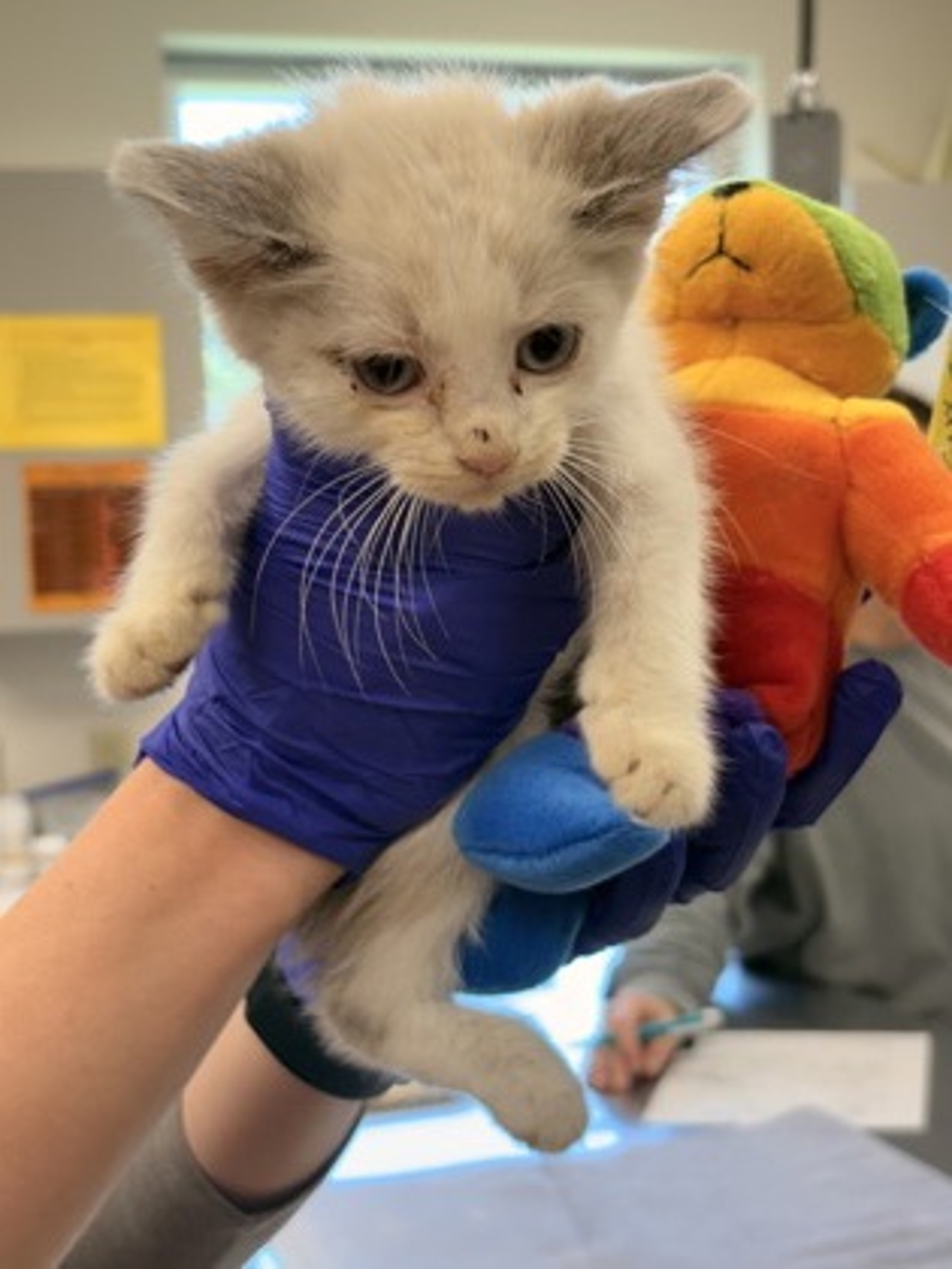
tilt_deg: -3.1
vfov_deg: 36.8
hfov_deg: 28.0
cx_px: 476
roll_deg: +2.7
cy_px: 634
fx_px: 1907
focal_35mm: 52
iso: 40
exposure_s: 1/60
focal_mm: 5.96
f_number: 1.6
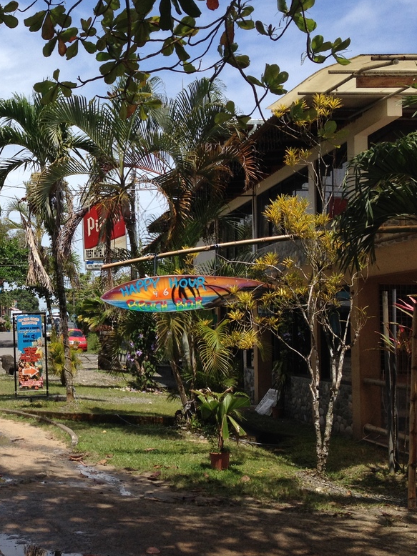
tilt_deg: +1.2
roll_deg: -0.3
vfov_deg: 35.6
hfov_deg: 25.9
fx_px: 868
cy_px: 272
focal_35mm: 54
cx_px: 20
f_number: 2.4
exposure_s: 1/1783
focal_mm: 4.28
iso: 50
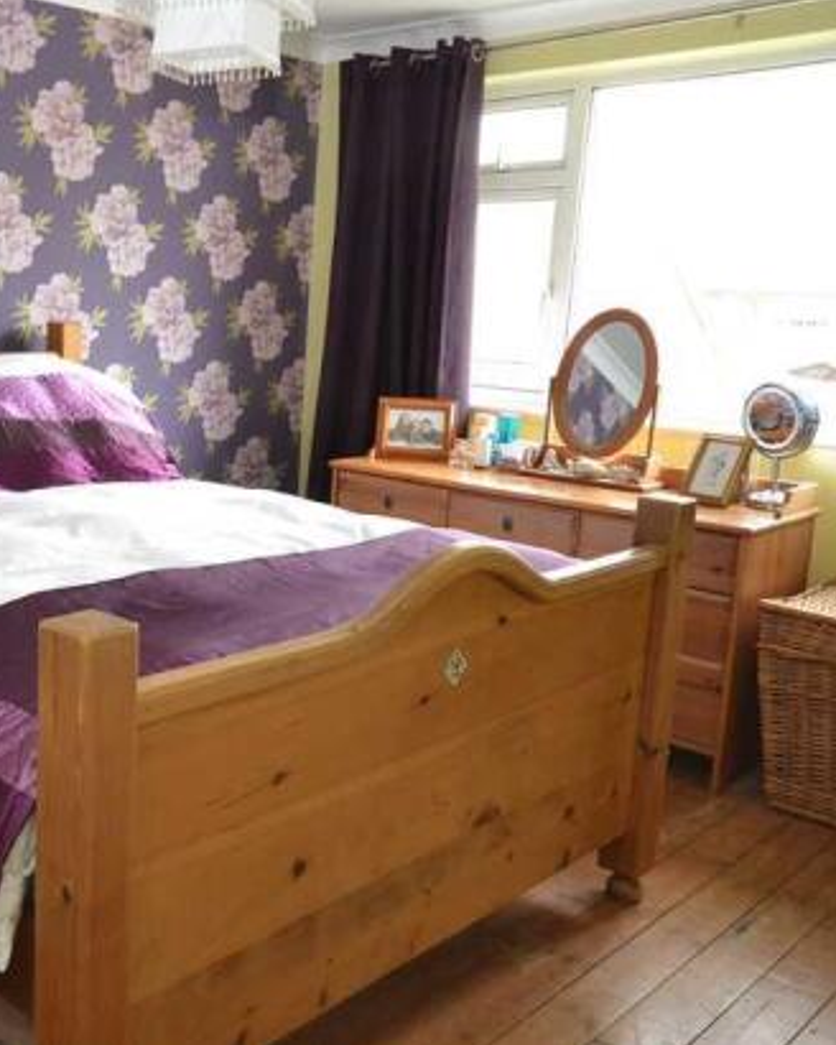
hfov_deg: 39.0
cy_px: 496
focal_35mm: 36
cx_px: 125
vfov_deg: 50.3
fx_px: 1113
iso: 1250
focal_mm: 16
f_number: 5
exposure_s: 1/60
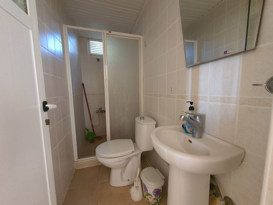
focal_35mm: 13
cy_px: 102
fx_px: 103
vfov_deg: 89.9
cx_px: 136
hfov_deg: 106.2
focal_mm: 1.8
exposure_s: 1/20
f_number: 2.2
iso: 640
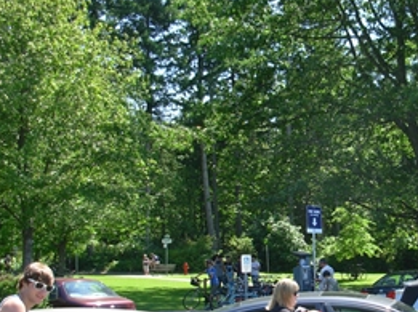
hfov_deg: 27.5
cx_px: 309
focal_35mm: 70
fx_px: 844
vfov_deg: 20.9
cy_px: 202
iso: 50
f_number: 2.9
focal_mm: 6.3
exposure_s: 1/322
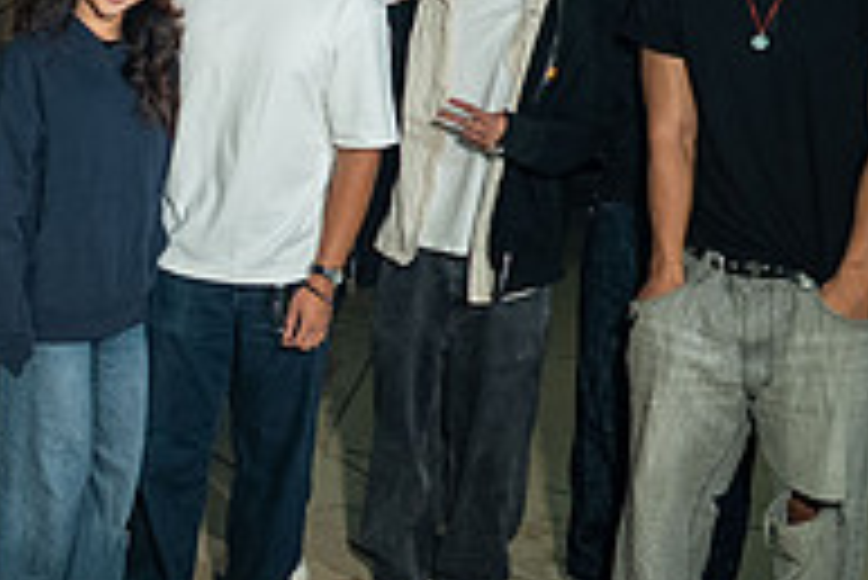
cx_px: -337
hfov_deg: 23.8
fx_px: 1737
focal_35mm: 72
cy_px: 182
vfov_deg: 18.9
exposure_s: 1/160
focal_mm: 24
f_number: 2.8
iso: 640
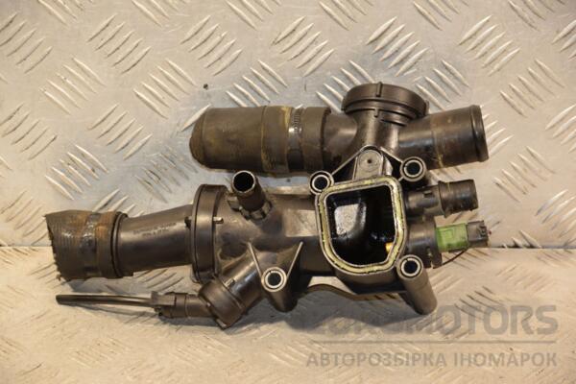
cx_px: 288
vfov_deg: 10.2
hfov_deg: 15.2
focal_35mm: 135
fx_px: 2160
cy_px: 192
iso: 800
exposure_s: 1/125
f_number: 5.6
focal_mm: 90
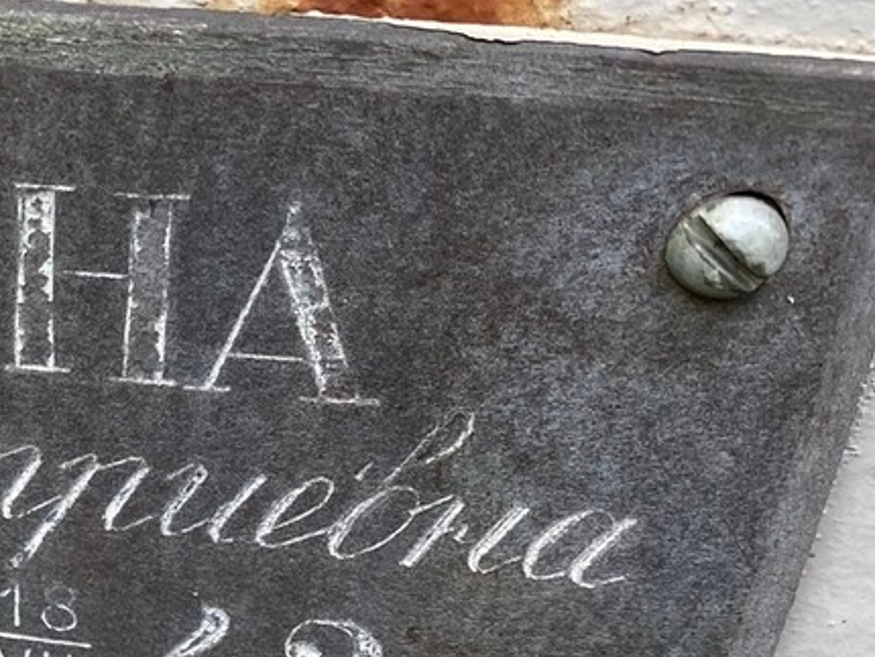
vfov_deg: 16.7
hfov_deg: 20.8
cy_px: 602
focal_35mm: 87
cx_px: -208
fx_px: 2200
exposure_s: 1/122
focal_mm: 4.25
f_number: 1.8
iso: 64
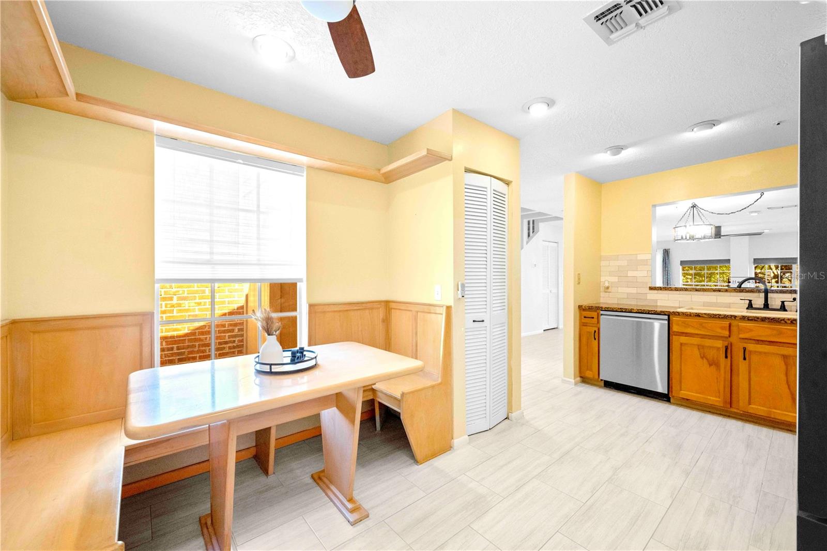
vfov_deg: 81.2
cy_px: 276
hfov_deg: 104.3
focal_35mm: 14
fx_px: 322
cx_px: 414
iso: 400
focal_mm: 14
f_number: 8
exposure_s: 1/13
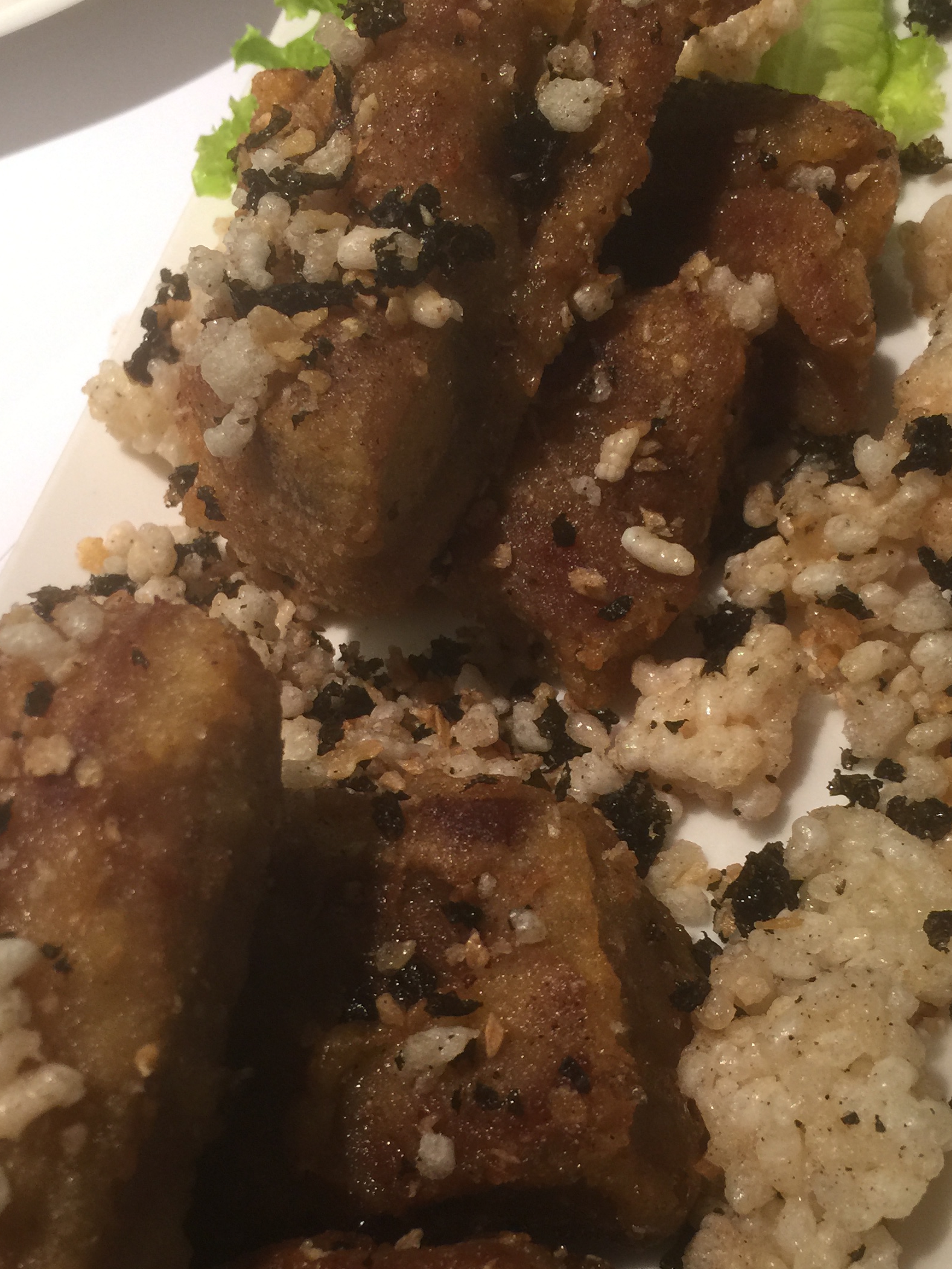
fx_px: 1650
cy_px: 804
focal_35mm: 45
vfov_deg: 41.7
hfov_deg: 32.2
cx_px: 500
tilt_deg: -52.5
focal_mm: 4.15
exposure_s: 1/40
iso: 40
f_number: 2.2
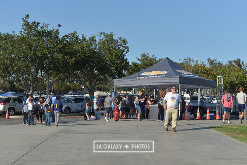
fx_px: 398
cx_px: 124
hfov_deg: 34.5
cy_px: 82
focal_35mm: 58
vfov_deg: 23.4
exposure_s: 1/320
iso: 100
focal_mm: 58
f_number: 8
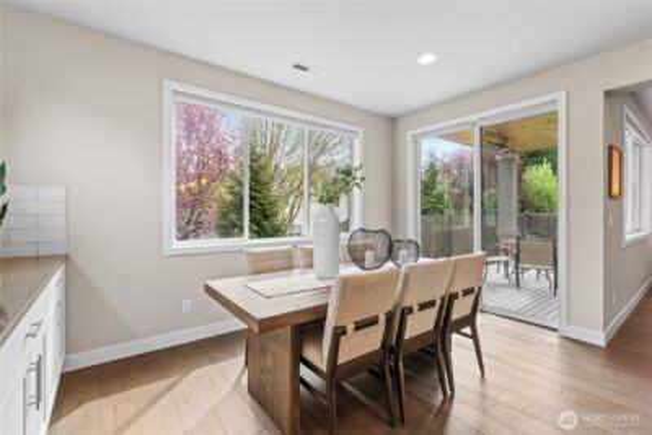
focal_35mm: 16
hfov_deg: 96.7
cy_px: 218
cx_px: 326
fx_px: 290
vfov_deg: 73.8
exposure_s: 1/4
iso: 100
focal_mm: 16
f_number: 8
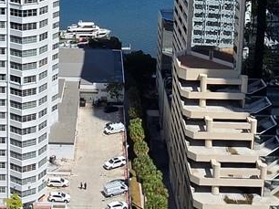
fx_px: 548
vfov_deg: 20.1
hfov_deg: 28.4
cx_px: 99
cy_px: -47
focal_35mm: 68
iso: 40
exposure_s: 1/2497
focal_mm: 2.2
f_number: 1.9
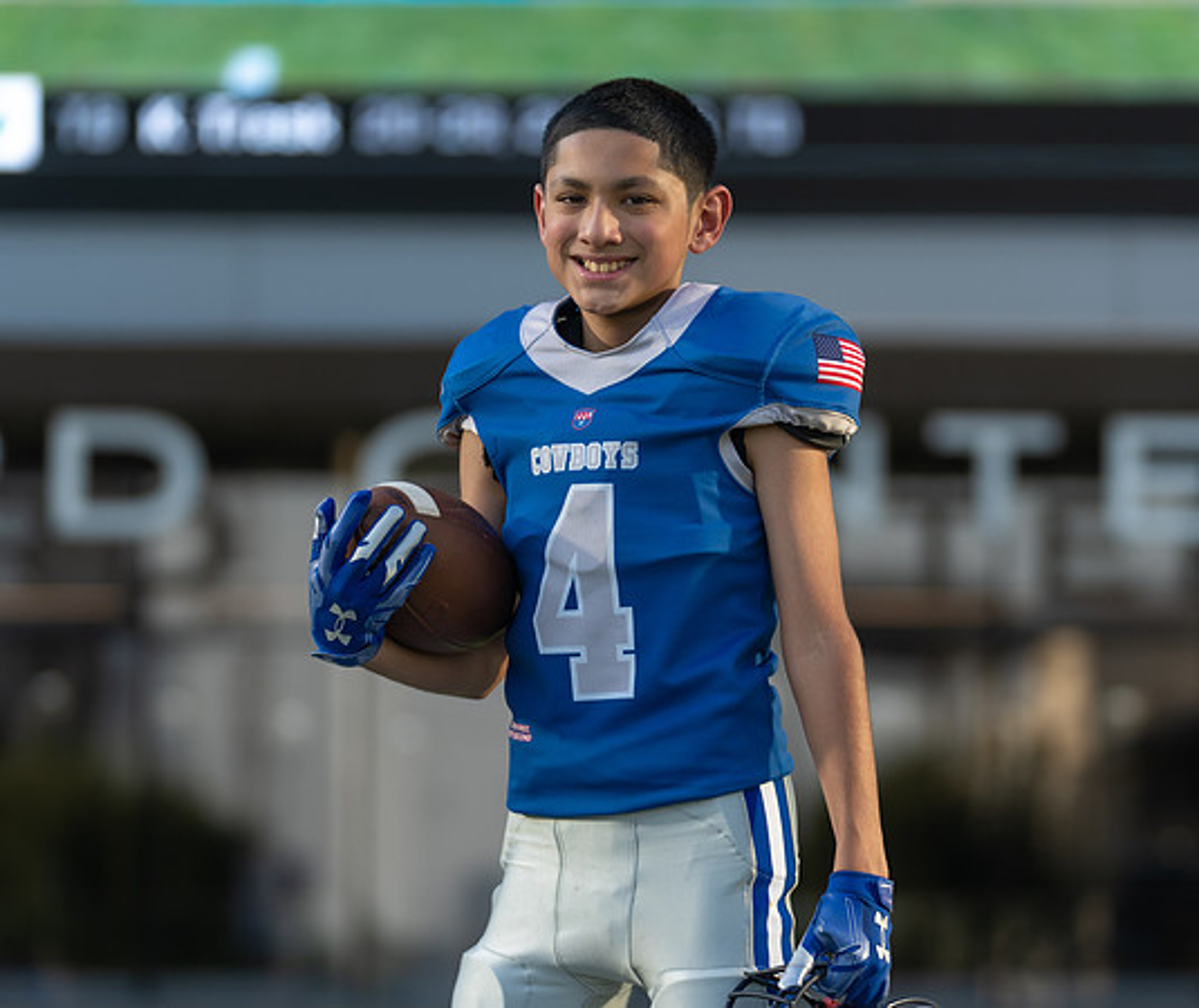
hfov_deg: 9.5
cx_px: 625
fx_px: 7211
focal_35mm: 199
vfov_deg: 8.0
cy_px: 596
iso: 100
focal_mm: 127
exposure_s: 1/640
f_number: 2.8
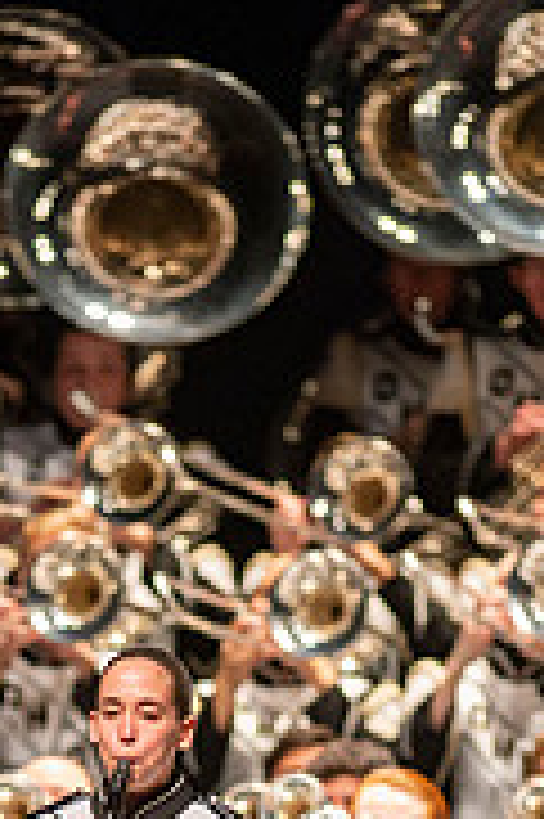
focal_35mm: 741
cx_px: 92
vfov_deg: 2.8
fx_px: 16827
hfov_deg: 1.9
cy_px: 1008
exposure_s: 1/500
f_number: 2.8
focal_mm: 300
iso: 3200
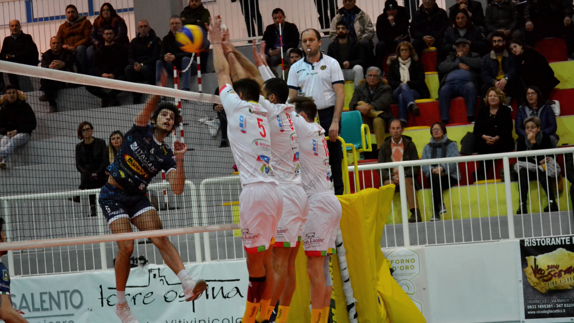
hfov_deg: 20.6
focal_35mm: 104
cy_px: 172
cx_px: 287
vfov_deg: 11.6
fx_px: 1583
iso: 3200
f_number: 4.2
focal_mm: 66
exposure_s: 1/200
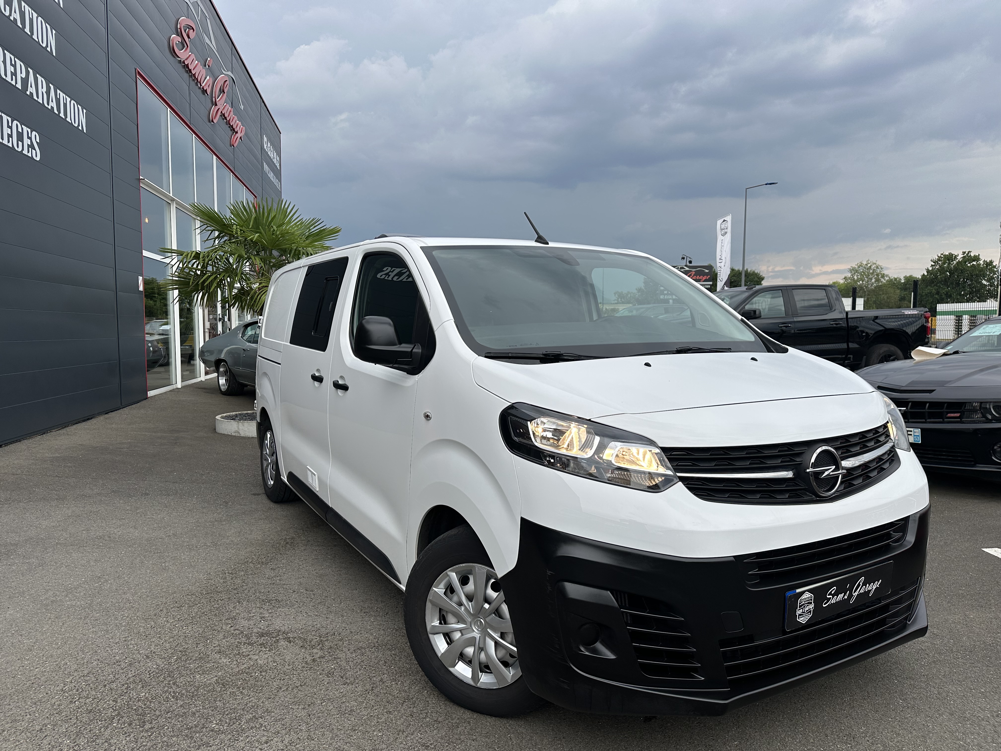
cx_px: 500
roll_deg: -0.7
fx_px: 694
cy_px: 376
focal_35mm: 24
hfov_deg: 71.6
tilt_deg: -3.1
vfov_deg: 56.8
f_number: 1.78
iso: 80
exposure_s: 1/1357
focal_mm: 6.86
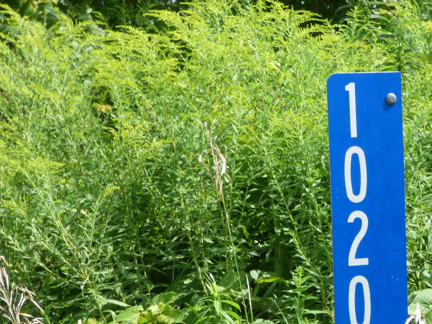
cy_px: 261
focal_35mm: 177
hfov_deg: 11.1
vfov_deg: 8.4
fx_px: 2209
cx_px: 360
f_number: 4.8
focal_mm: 17.43
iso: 100
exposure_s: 1/250
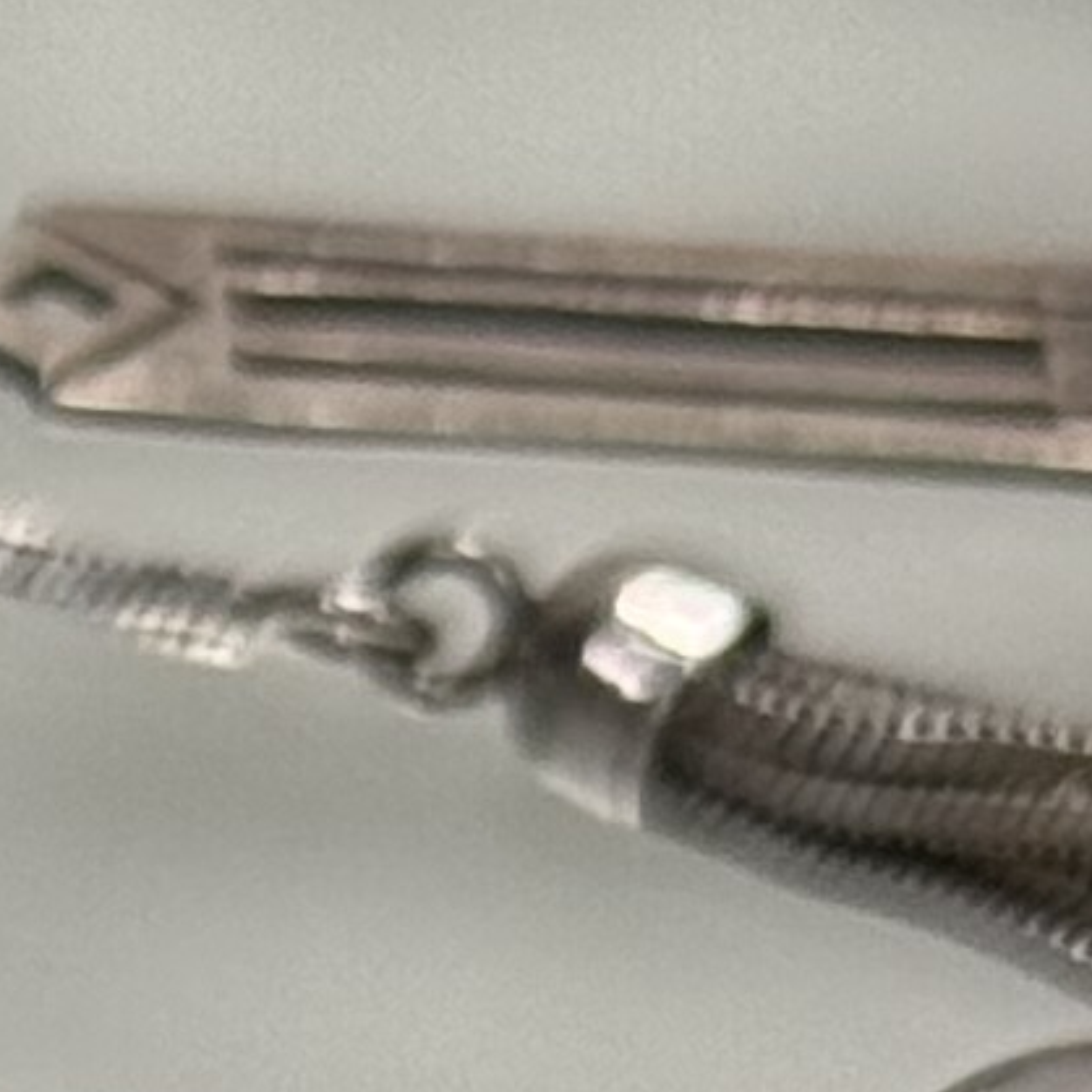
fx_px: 14597
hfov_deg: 4.0
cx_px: -3205
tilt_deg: -45.0
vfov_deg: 4.2
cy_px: 2516
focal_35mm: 409
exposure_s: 1/100
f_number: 1.78
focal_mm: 6.76
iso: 50
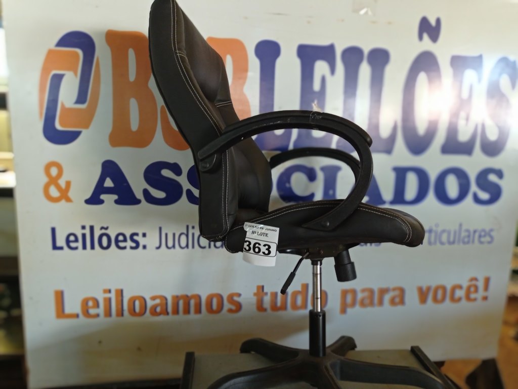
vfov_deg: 49.7
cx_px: 259
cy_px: 194
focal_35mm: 28
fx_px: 419
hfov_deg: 63.4
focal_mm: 4.7
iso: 225
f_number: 1.79
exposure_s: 1/40
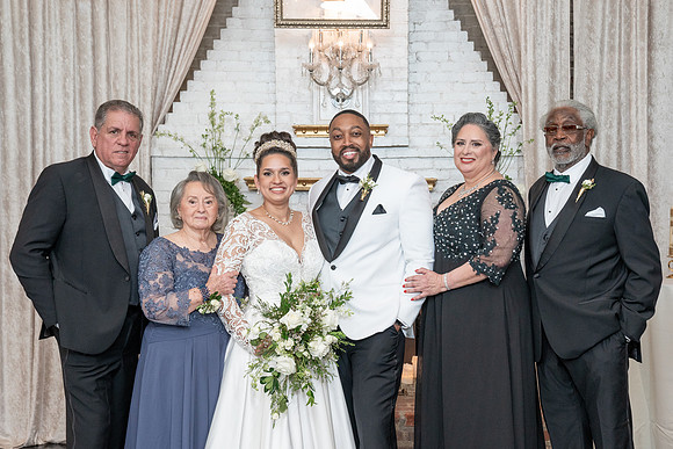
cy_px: 228
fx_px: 899
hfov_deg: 41.0
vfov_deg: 28.1
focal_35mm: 48
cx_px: 364
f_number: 4.5
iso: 2000
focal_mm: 44
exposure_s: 1/200
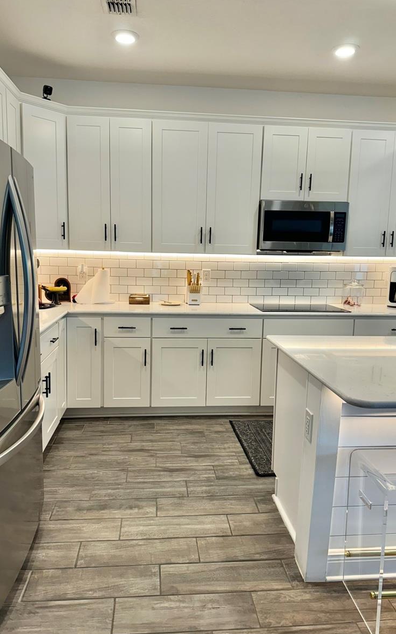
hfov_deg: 47.6
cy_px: 312
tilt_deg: -8.1
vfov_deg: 70.4
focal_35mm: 26
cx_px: 199
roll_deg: -0.4
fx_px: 449
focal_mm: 6.76
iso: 100
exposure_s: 1/120
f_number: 1.78
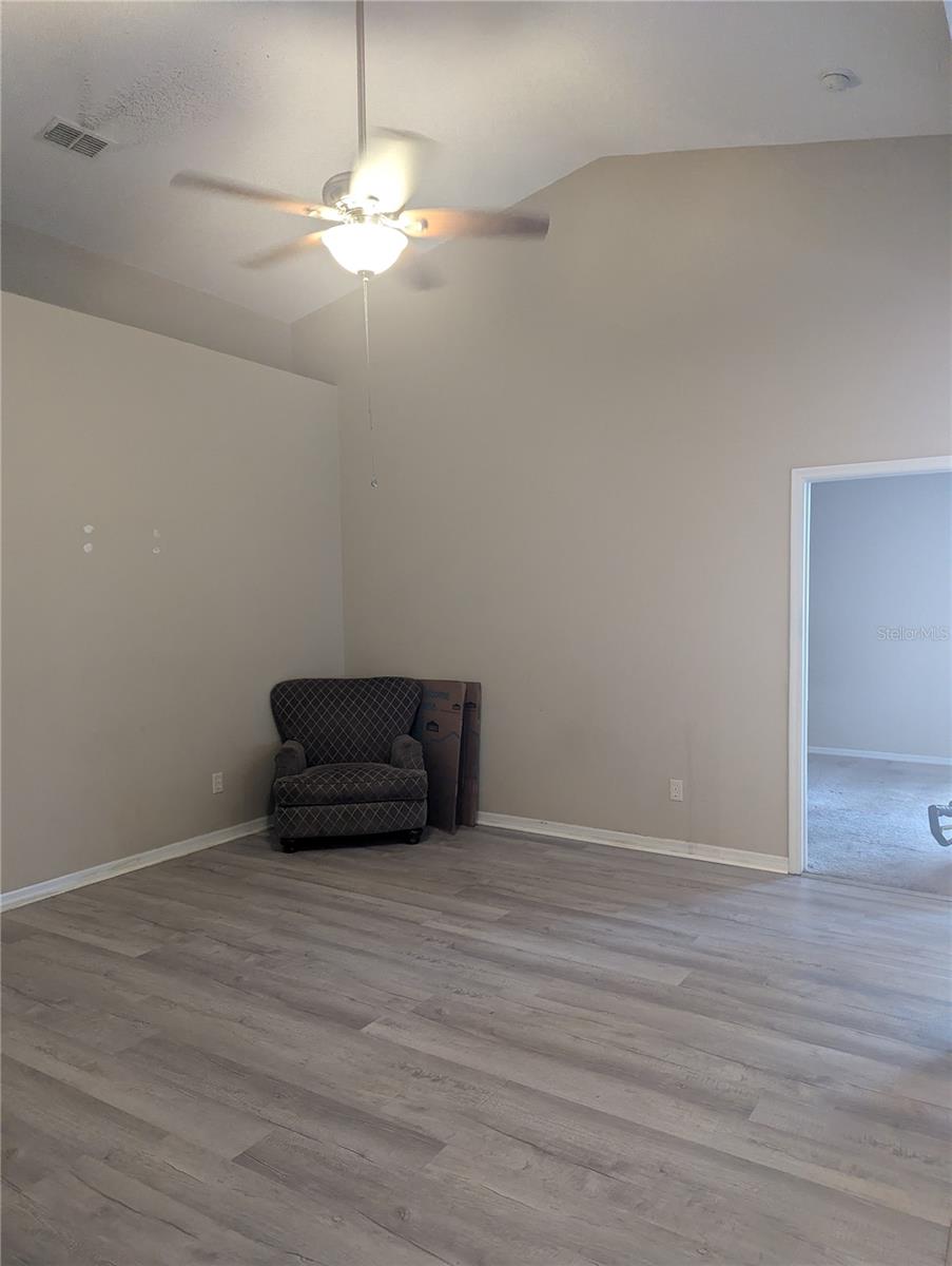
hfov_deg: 56.9
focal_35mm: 24
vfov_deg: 71.5
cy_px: 633
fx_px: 878
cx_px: 476
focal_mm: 6.81
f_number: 1.85
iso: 513
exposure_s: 1/85.6
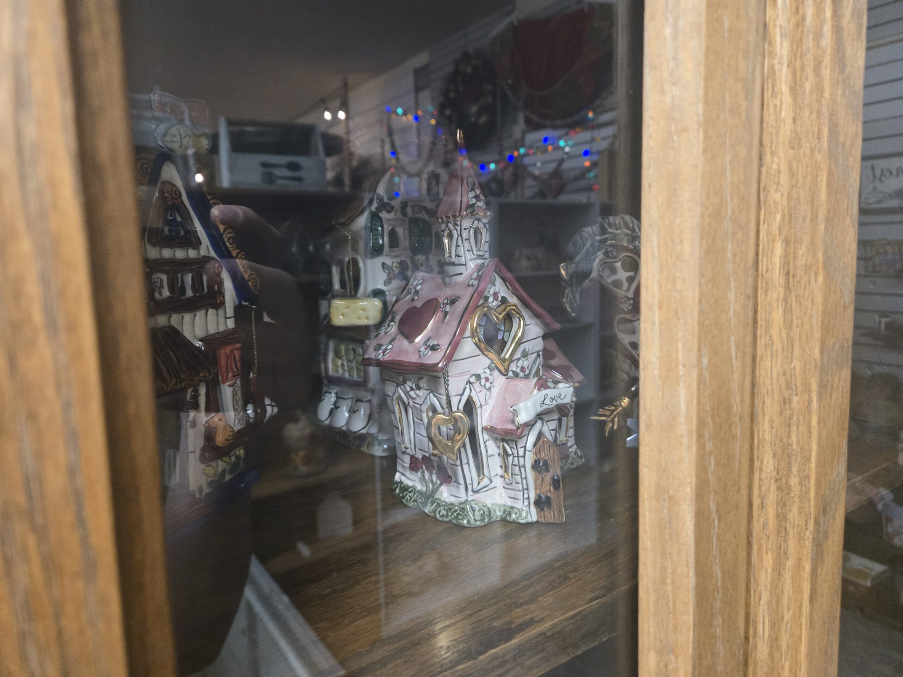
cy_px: 338
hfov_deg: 73.9
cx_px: 452
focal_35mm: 23
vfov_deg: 58.9
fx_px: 600
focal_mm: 5.4
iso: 800
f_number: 1.8
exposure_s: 1/60
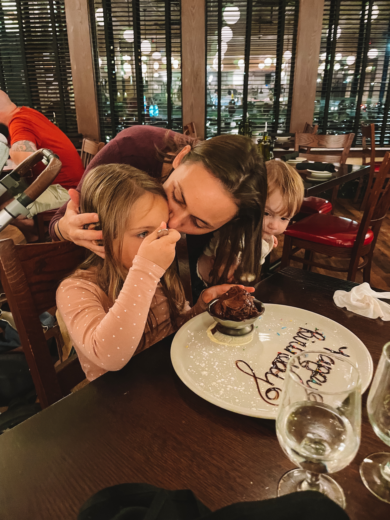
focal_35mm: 26
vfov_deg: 67.3
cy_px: 260
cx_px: 195
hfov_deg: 53.1
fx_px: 391
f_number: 1.6
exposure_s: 1/25
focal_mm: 4.2
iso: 800
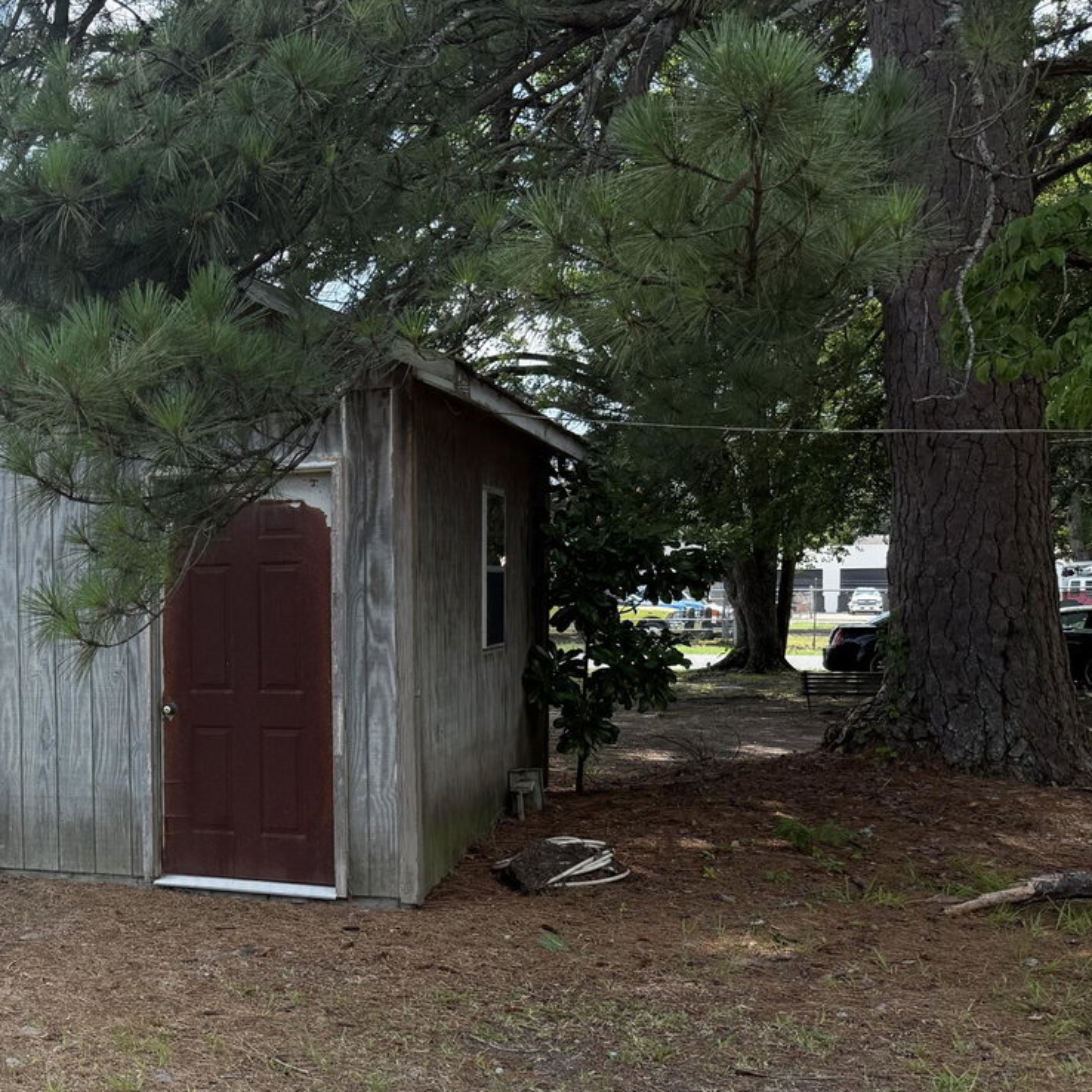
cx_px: -62
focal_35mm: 46
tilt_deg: -3.0
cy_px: 657
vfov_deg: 36.7
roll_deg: +0.2
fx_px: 1642
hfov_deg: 32.9
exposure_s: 1/2299
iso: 100
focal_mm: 6.76
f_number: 1.78
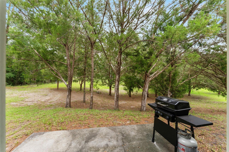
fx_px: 89
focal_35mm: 14
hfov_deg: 104.3
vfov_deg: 81.2
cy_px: 76
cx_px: 114
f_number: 7.1
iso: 400
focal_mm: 14
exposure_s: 1/200
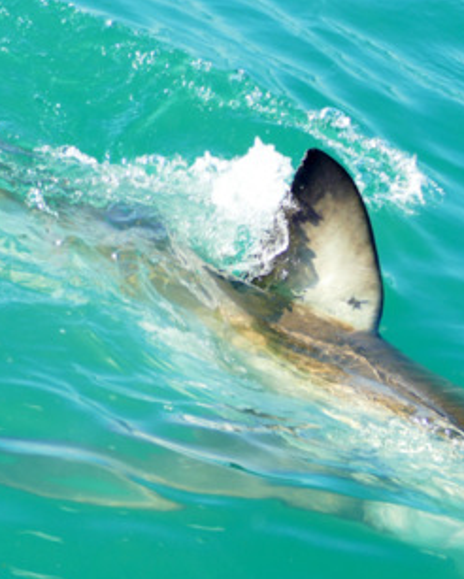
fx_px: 3961
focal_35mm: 231
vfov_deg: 8.4
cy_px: 376
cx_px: 330
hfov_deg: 6.7
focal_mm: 45.89
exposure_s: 1/400
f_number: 3.9
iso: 125
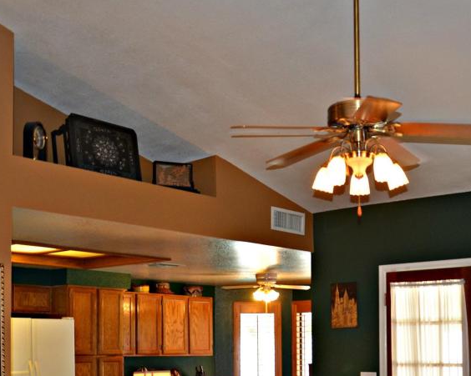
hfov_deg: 35.7
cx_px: 313
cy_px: 318
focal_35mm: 52
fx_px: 725
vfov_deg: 28.3
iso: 400
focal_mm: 18
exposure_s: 1/60
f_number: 3.5
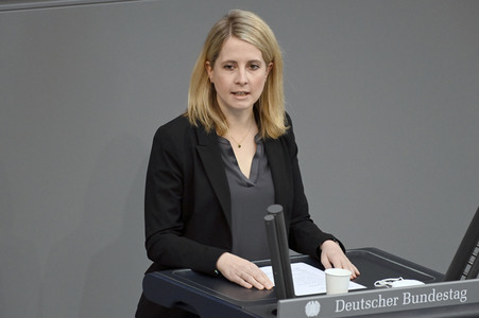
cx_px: 240
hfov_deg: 4.6
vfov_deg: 3.1
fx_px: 5983
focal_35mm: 450
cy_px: 159
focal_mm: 450
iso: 8000
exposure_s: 1/640
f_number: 5.6
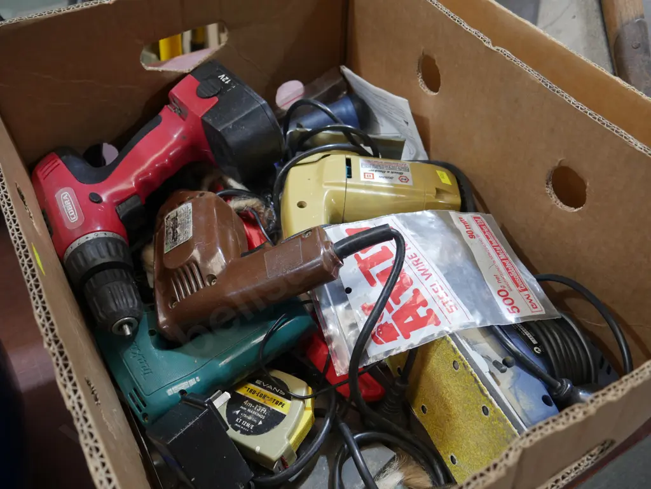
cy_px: 244
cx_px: 326
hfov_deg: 59.9
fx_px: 564
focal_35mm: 30
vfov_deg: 46.8
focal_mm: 15
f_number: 3.6
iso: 640
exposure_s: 1/60
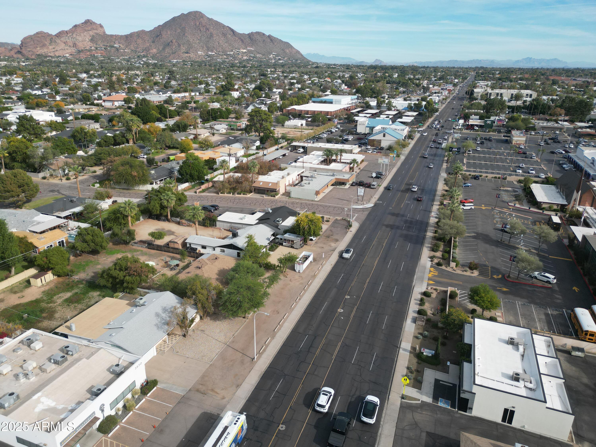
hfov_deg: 71.6
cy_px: 224
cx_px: 298
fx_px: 413
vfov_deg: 56.8
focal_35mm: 24
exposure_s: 1/3000
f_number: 1.7
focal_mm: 6.72
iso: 150
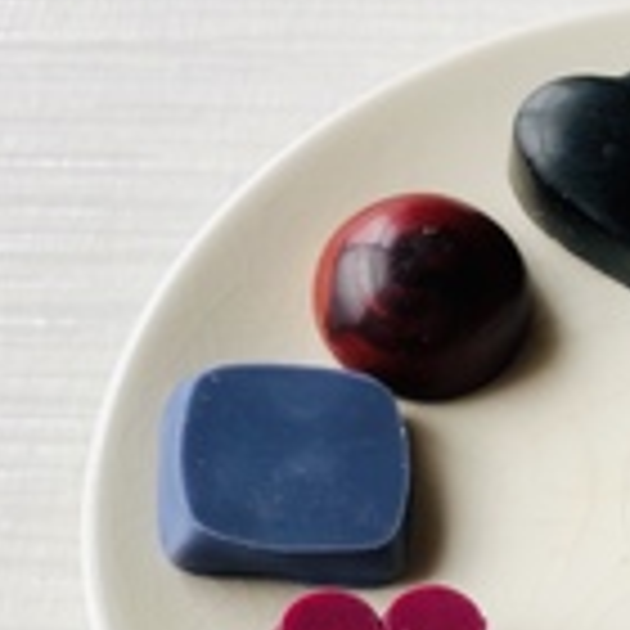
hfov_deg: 12.7
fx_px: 2697
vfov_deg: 13.3
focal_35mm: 131
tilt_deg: -52.7
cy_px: 387
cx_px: 896
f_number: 2.4
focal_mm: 6
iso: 25
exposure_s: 1/60
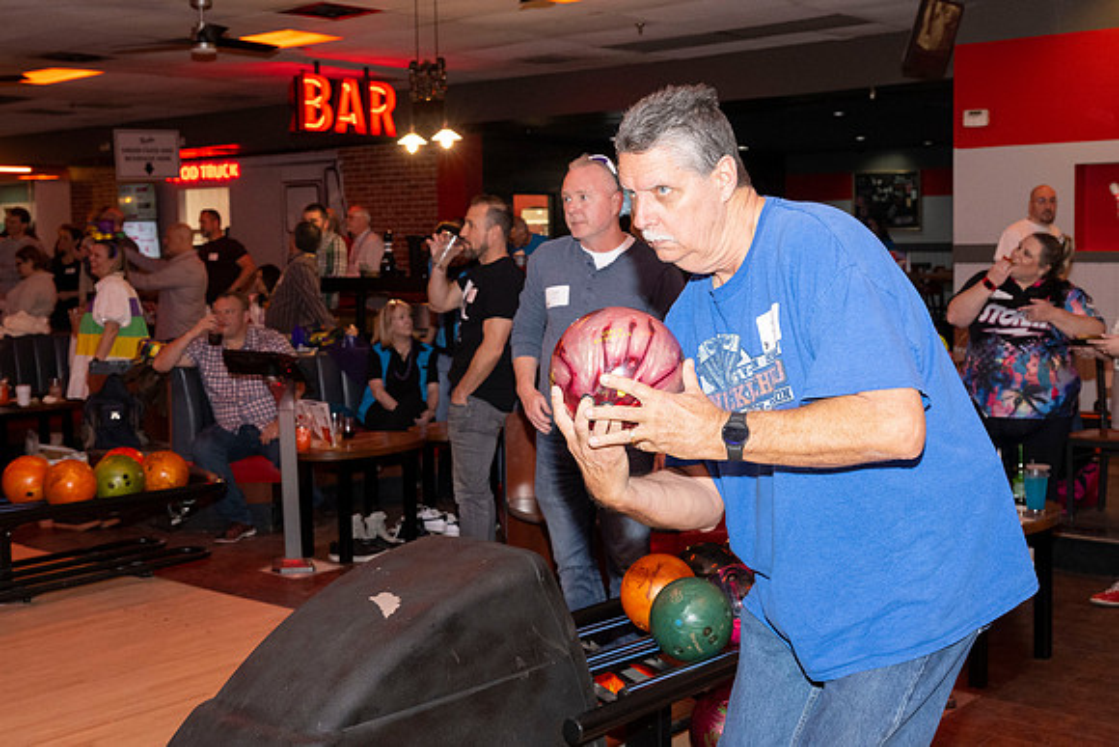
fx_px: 1423
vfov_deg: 29.4
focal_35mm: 46
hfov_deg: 42.8
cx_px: 648
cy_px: 342
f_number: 5.6
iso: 2000
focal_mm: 33
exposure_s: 1/100
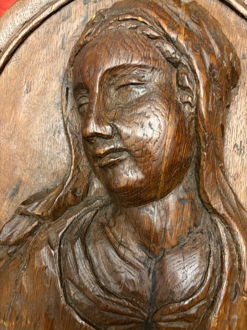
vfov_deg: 67.3
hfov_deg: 53.1
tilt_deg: -83.0
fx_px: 247
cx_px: 124
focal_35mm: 26
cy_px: 165
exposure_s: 1/25
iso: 640
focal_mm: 5.96
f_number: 1.6
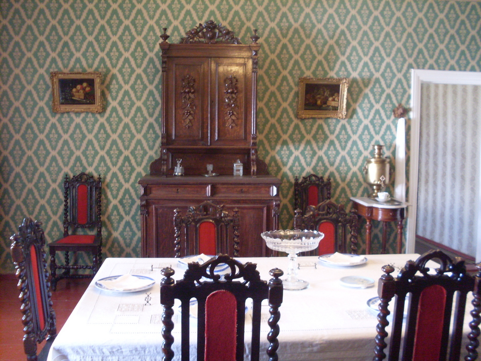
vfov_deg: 37.7
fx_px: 528
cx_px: 240
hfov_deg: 49.0
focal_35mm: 38
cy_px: 180
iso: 200
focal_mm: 6.3
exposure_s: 1/6
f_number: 2.8
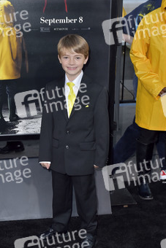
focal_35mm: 73
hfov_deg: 18.7
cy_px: 137
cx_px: 73
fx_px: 504
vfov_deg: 27.7
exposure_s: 1/250
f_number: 6.3
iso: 640
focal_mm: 62
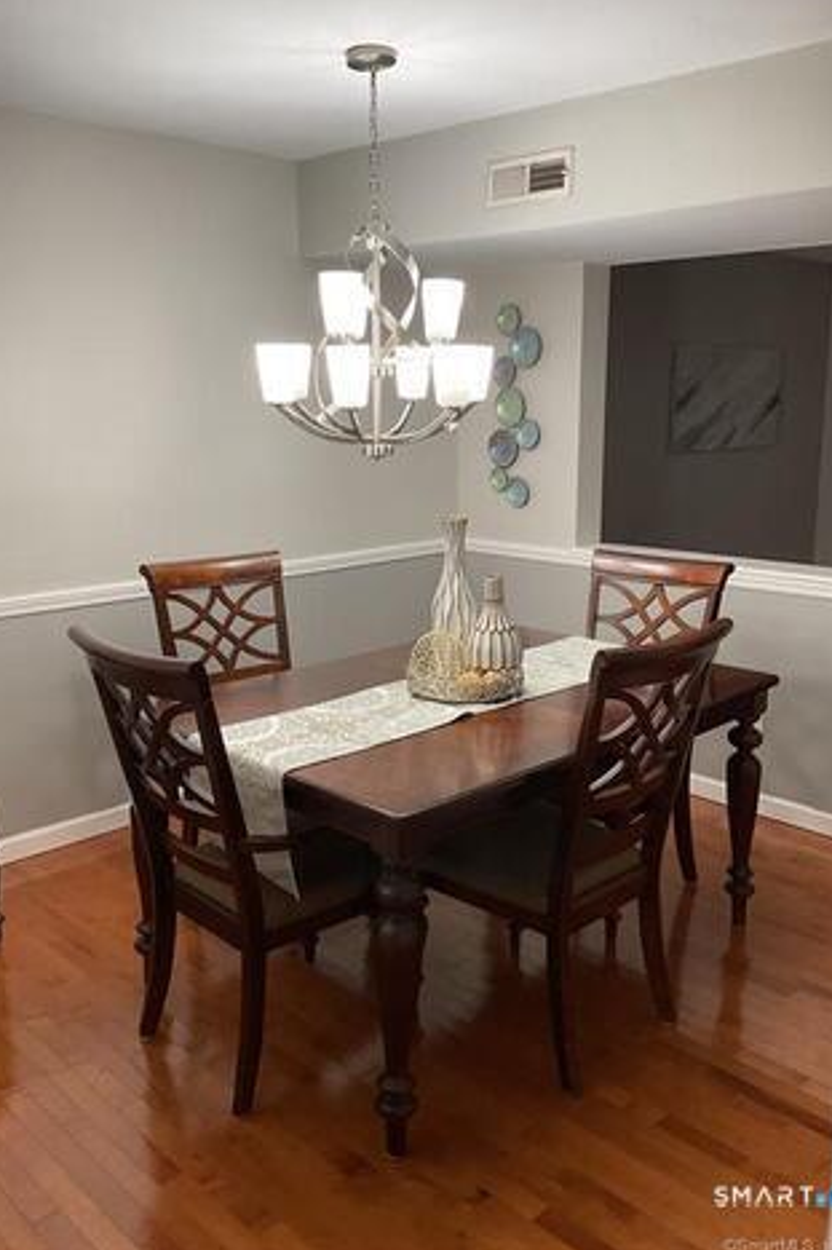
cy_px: 616
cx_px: 423
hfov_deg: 42.3
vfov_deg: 60.3
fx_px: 1075
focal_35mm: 31
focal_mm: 3
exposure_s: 1/60
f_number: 1.8
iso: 64
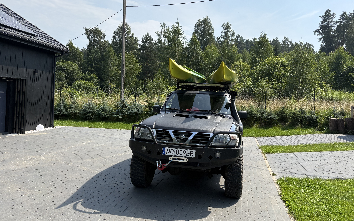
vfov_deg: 43.1
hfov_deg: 64.6
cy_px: 96
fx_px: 280
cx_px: 186
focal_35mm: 29
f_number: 1.6
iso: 50
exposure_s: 1/3623
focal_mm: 5.96
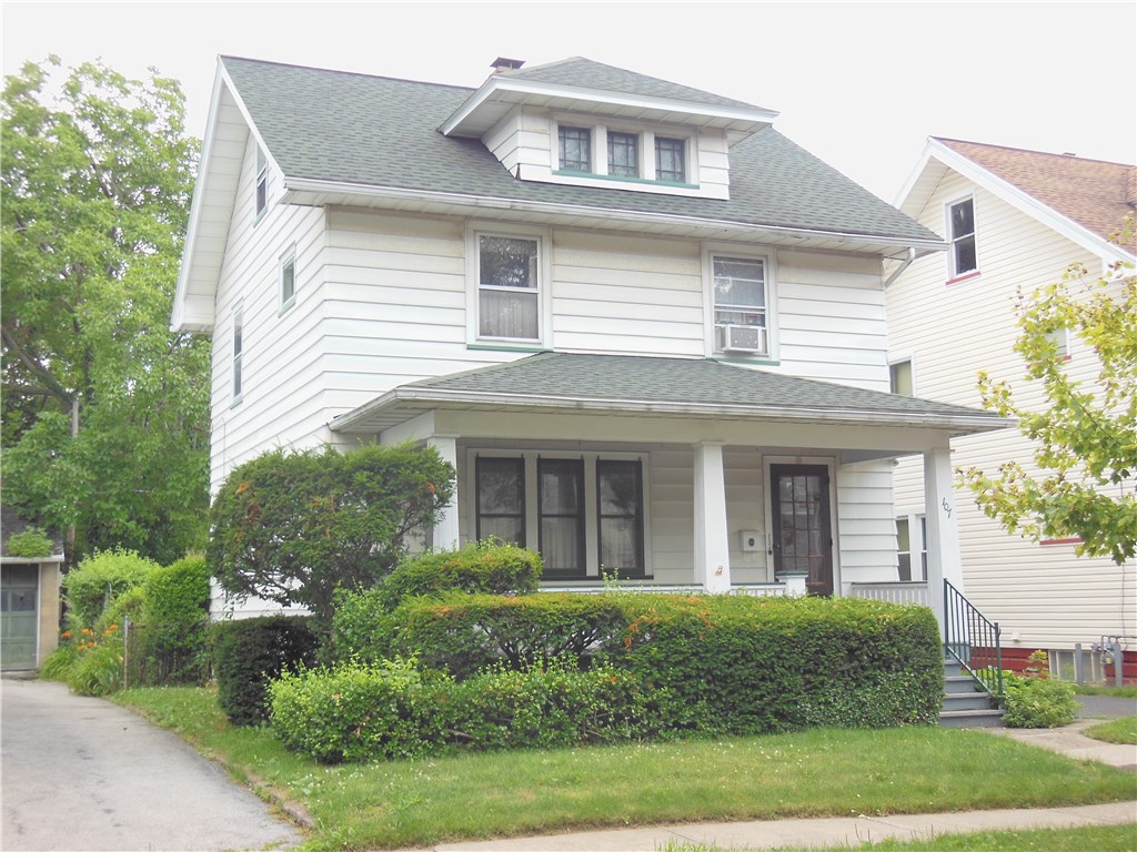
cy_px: 426
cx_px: 568
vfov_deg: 32.2
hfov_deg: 42.1
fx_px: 1478
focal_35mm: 45
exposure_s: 1/125
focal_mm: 8
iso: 125
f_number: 4.4
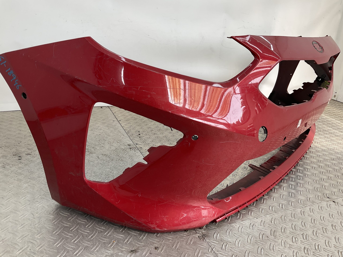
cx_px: 172
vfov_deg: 48.2
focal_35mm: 29
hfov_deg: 61.7
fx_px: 287
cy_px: 128
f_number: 1.8
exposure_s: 1/146
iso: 16
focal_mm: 3
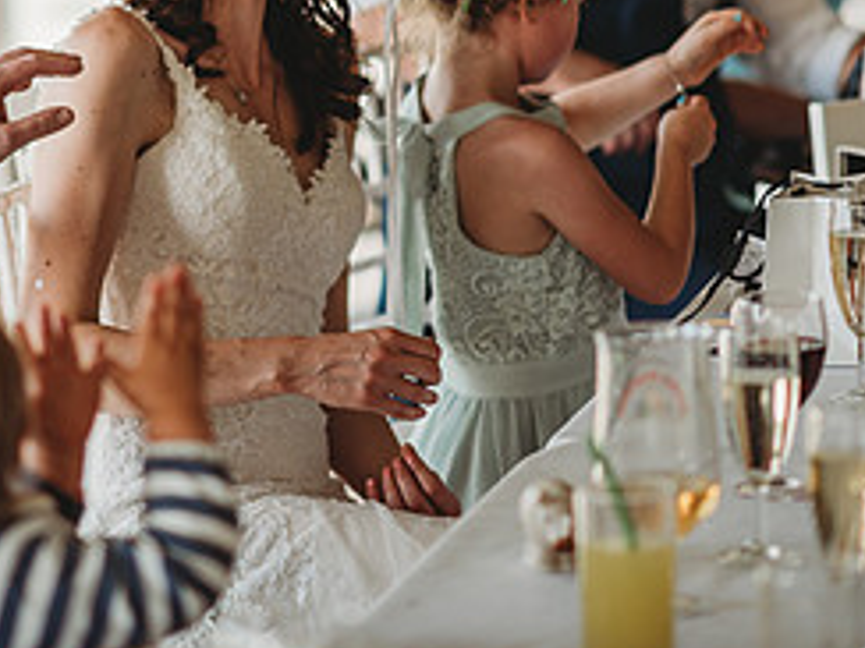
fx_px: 4848
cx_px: 266
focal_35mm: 194
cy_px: 27
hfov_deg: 10.2
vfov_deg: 7.6
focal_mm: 85
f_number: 2
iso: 100
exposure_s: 1/640
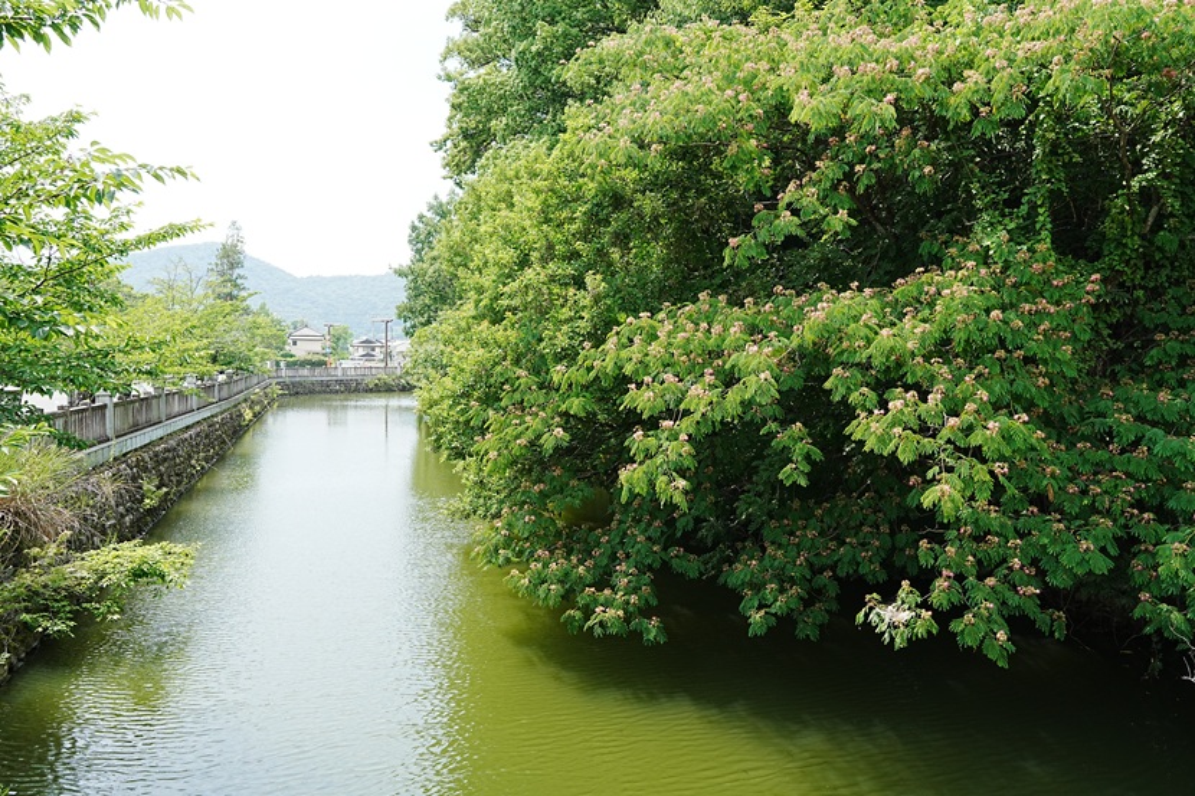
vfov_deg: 46.4
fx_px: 929
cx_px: 598
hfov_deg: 65.5
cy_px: 398
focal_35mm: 28
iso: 400
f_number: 8
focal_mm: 28
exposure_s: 1/400
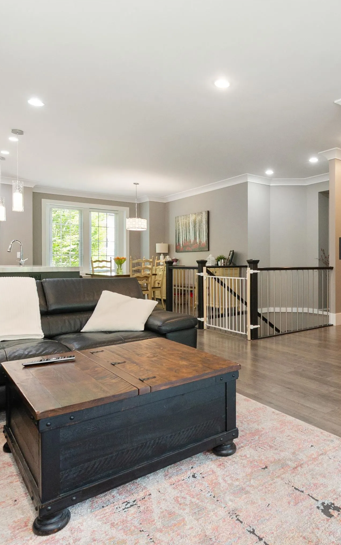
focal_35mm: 23
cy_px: 272
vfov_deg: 77.2
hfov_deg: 49.8
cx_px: 274
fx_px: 342
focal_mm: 10
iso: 320
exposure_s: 1/25
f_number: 7.1
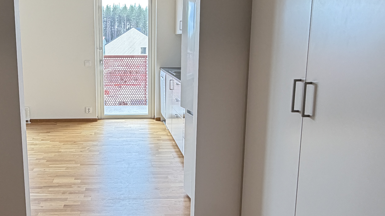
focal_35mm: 35
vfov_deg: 33.7
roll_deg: +0.3
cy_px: 99
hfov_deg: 55.6
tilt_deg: -9.7
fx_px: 357
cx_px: 133
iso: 125
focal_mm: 2.22
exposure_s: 1/100
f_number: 2.2
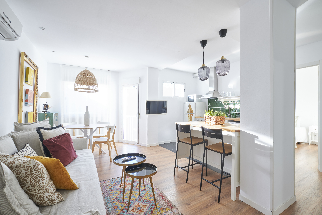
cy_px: 108
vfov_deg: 77.3
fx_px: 134
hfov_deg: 100.4
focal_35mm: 15
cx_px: 161
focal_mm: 10
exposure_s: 1/8
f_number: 8
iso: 200
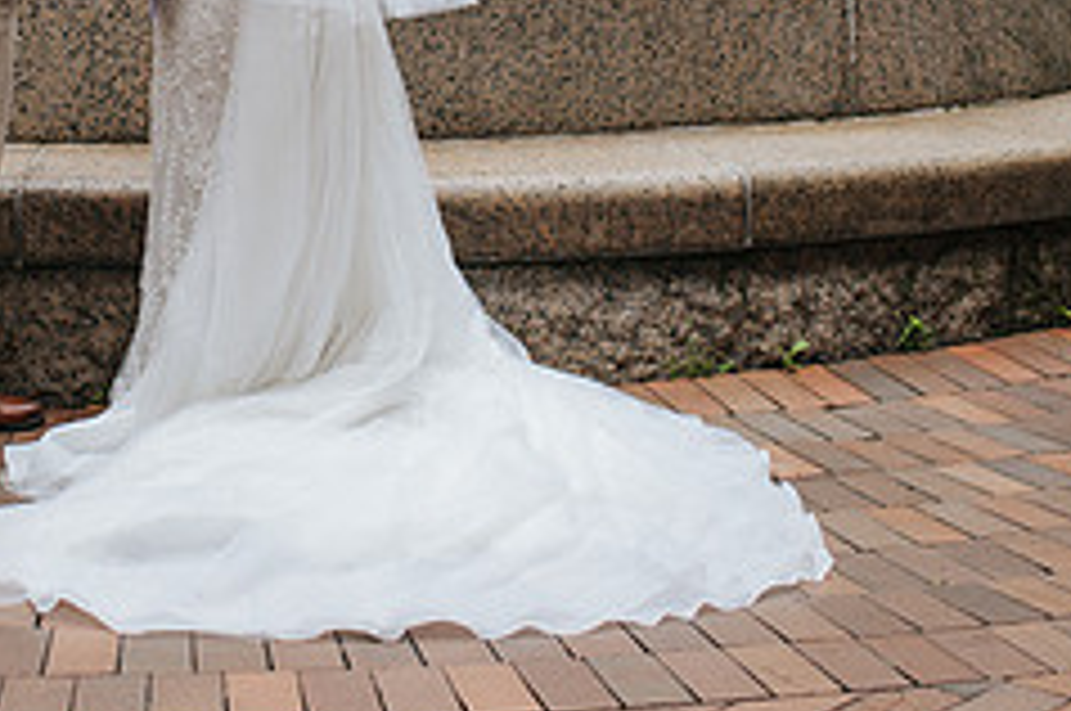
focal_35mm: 97
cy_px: -8
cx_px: 216
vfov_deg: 13.9
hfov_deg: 20.8
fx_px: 2882
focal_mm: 35
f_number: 3.2
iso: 220
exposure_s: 1/400
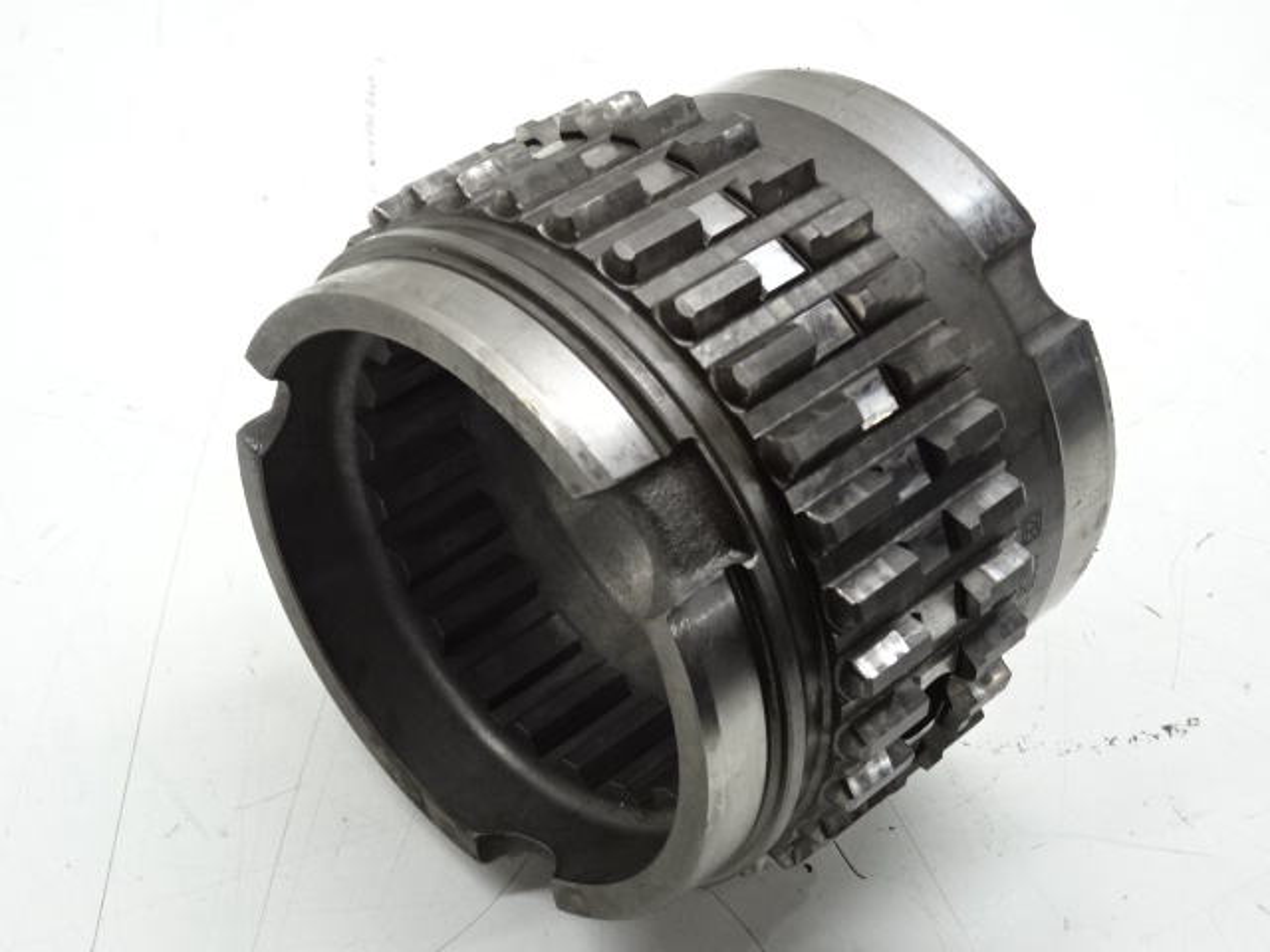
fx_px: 2055
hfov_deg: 34.3
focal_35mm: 56
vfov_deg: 26.1
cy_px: 476
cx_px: 635
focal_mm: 9.52
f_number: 4.5
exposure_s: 1/60
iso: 400
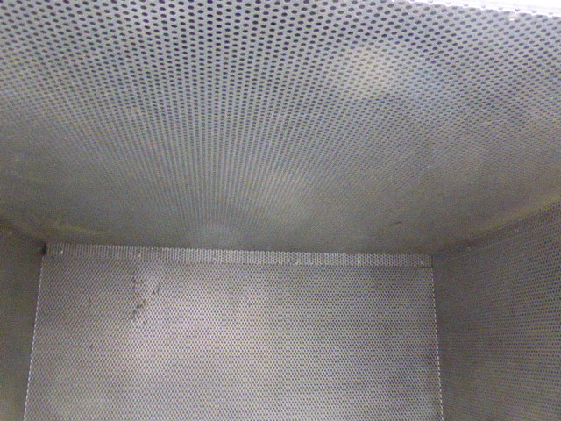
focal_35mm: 31
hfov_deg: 58.4
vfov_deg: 45.4
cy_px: 210
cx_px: 280
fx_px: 502
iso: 2500
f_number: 3.6
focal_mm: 5.4
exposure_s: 1/15
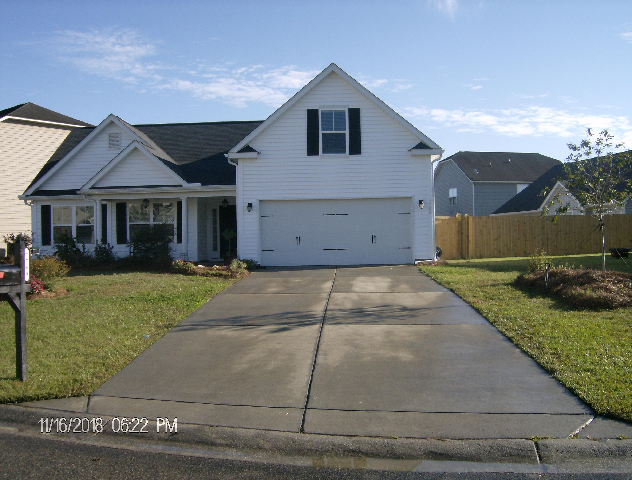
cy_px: 240
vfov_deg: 40.0
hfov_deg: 51.1
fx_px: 660
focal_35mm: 36
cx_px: 316
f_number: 4.7
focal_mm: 6
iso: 100
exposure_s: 1/528
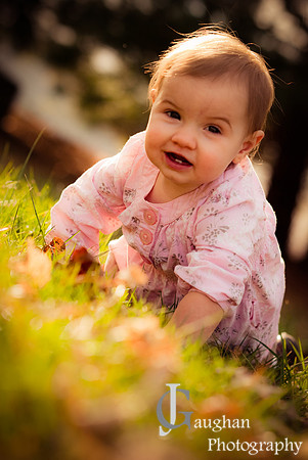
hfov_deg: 10.7
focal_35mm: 129
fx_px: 1652
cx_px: 154
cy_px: 230
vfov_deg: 15.9
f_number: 3.5
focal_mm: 86
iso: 320
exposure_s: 1/1600
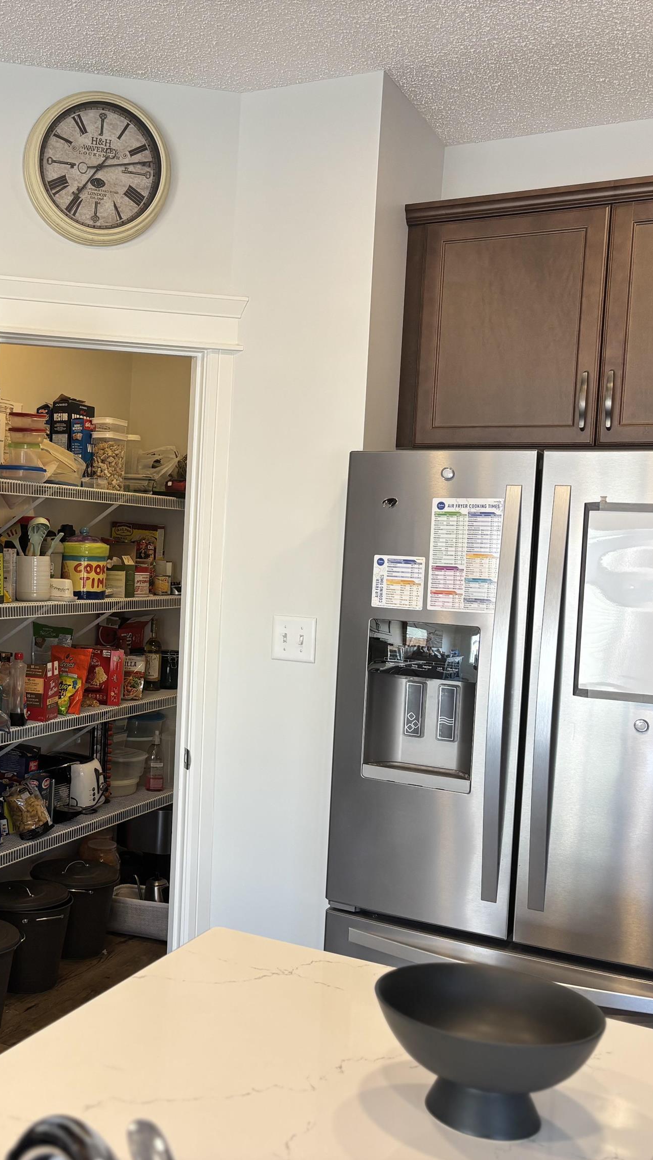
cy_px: 581
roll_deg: -2.6
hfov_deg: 30.2
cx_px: 100
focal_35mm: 38
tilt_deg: -4.0
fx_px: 1170
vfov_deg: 52.8
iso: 80
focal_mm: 5.96
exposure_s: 1/60
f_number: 1.6
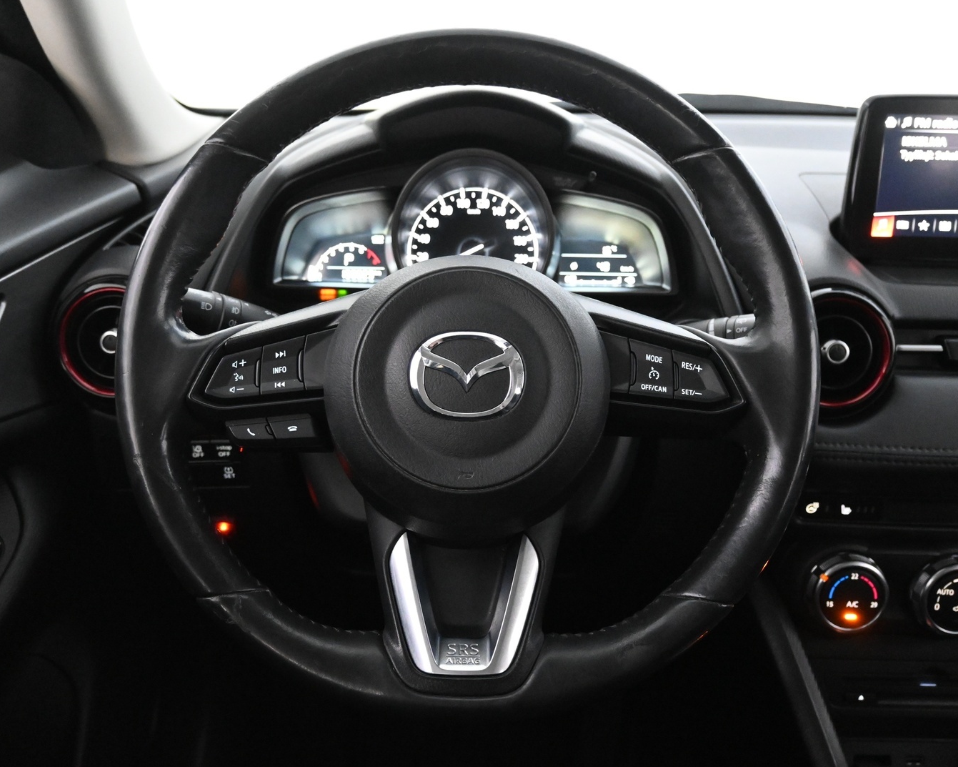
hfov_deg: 51.7
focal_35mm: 35
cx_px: 463
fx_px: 988
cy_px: 385
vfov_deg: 42.4
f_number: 3.8
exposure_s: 1/30
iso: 6400
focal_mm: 20.5
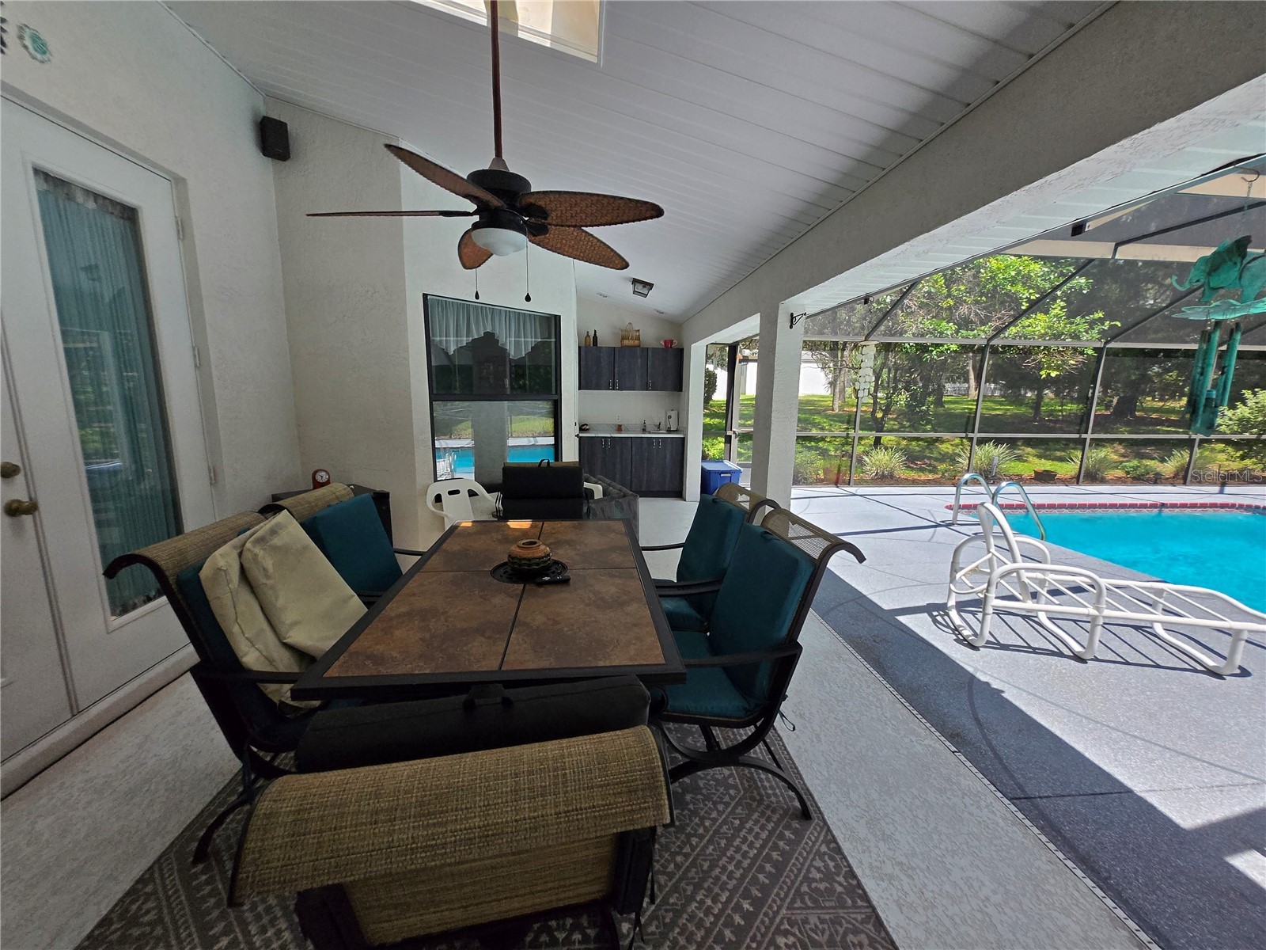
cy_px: 475
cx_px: 633
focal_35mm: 13
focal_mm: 1.7
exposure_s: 1/719
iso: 80
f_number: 2.2
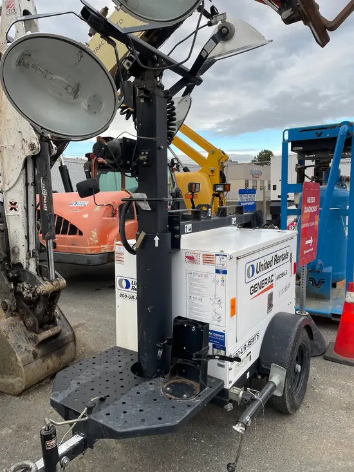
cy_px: 236
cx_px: 177
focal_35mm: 26
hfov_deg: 53.1
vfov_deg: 67.3
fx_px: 354
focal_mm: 4.2
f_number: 1.6
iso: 32
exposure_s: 1/445
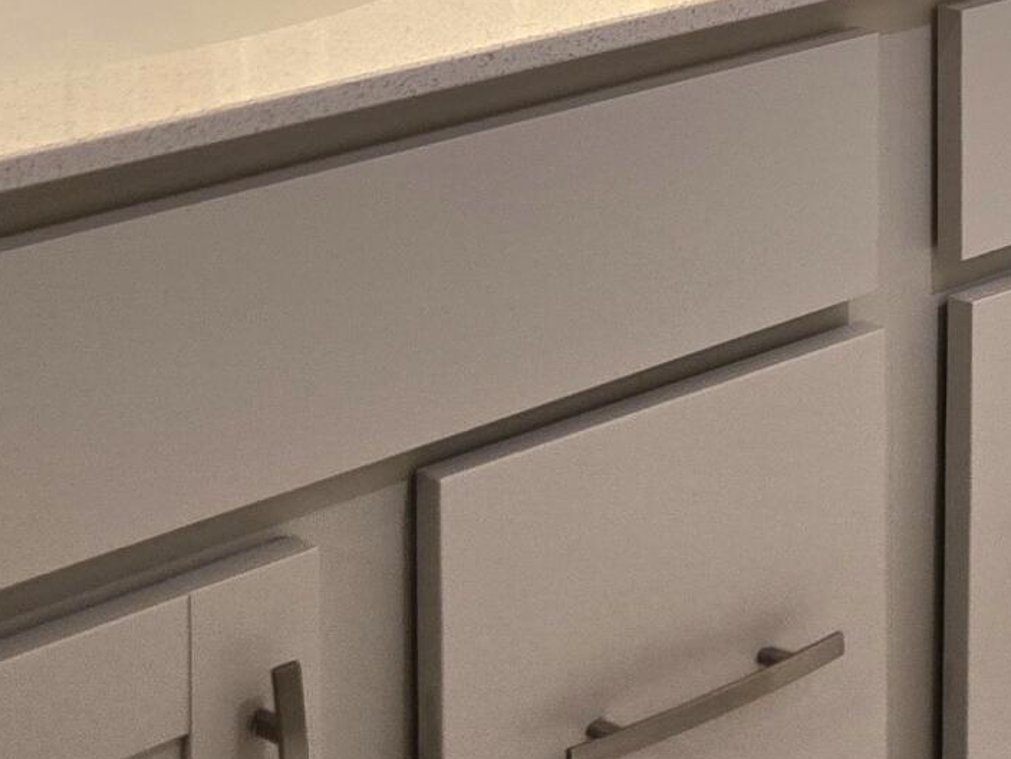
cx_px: 1274
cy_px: -505
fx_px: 2862
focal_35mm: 98
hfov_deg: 18.7
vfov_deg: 13.8
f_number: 1.8
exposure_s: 1/120
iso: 100
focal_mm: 5.4
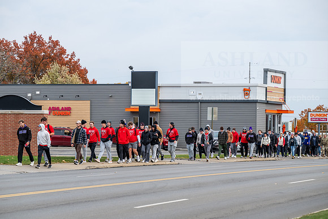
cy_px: 110
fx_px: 1230
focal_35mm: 135
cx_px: 164
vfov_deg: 10.2
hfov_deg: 15.2
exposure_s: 1/1250
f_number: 5
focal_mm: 135
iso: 800
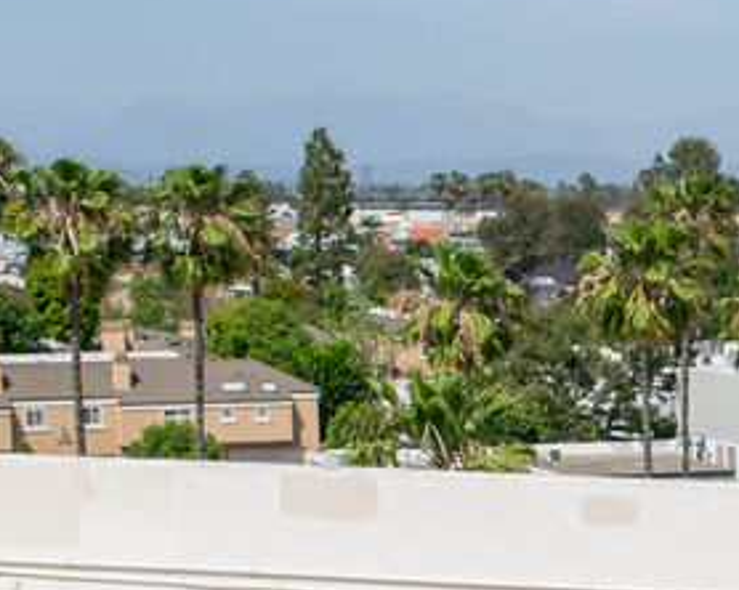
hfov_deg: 13.3
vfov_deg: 11.1
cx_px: 1186
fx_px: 2951
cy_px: 780
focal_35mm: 135
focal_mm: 26
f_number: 8
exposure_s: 1/2000
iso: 360
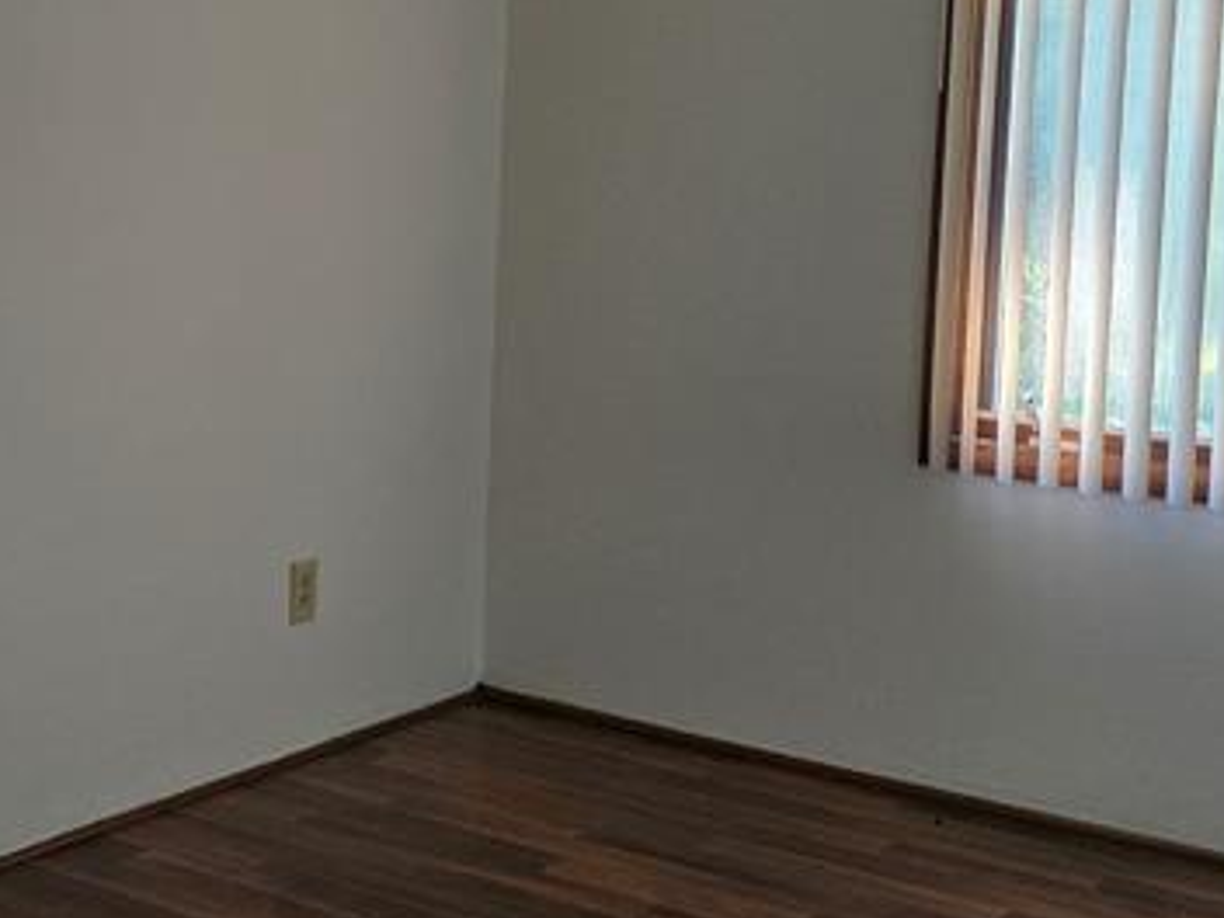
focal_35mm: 67
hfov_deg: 28.4
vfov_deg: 21.8
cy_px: 264
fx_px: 2369
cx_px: 268
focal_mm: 6.3
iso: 250
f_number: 1.7
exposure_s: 1/180
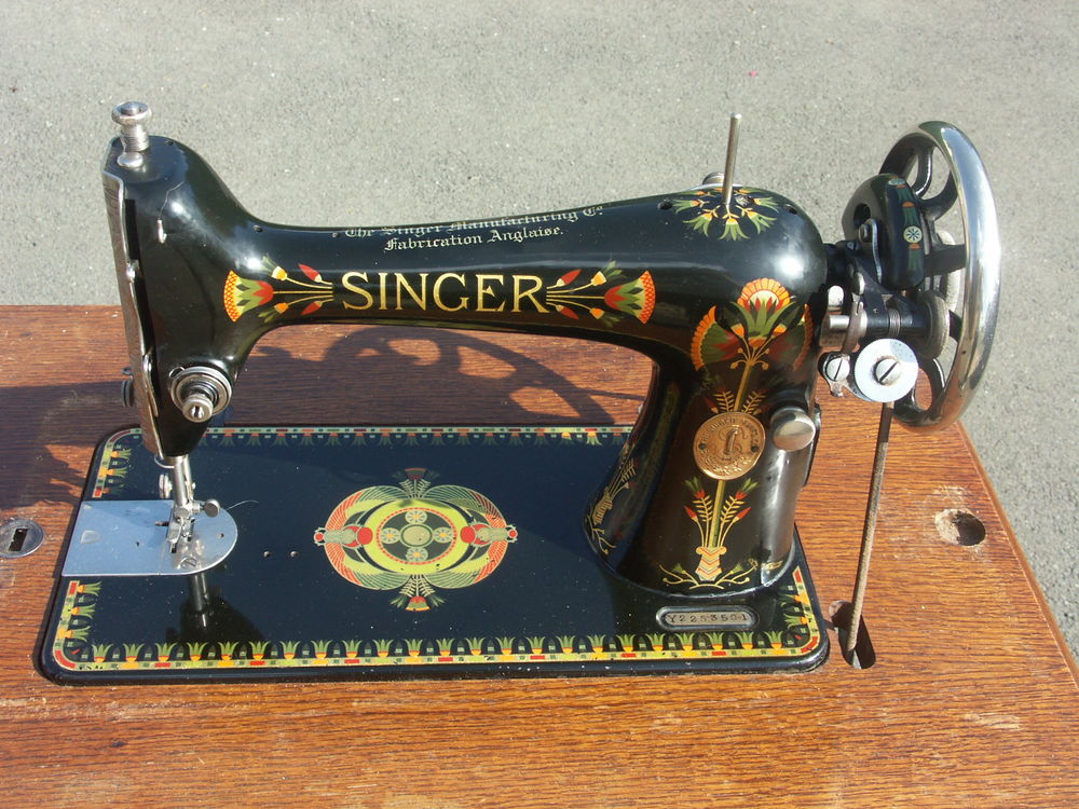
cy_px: 404
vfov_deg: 35.1
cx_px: 540
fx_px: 1278
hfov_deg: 45.8
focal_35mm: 41
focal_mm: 10.62
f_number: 6.3
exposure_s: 1/200
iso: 100
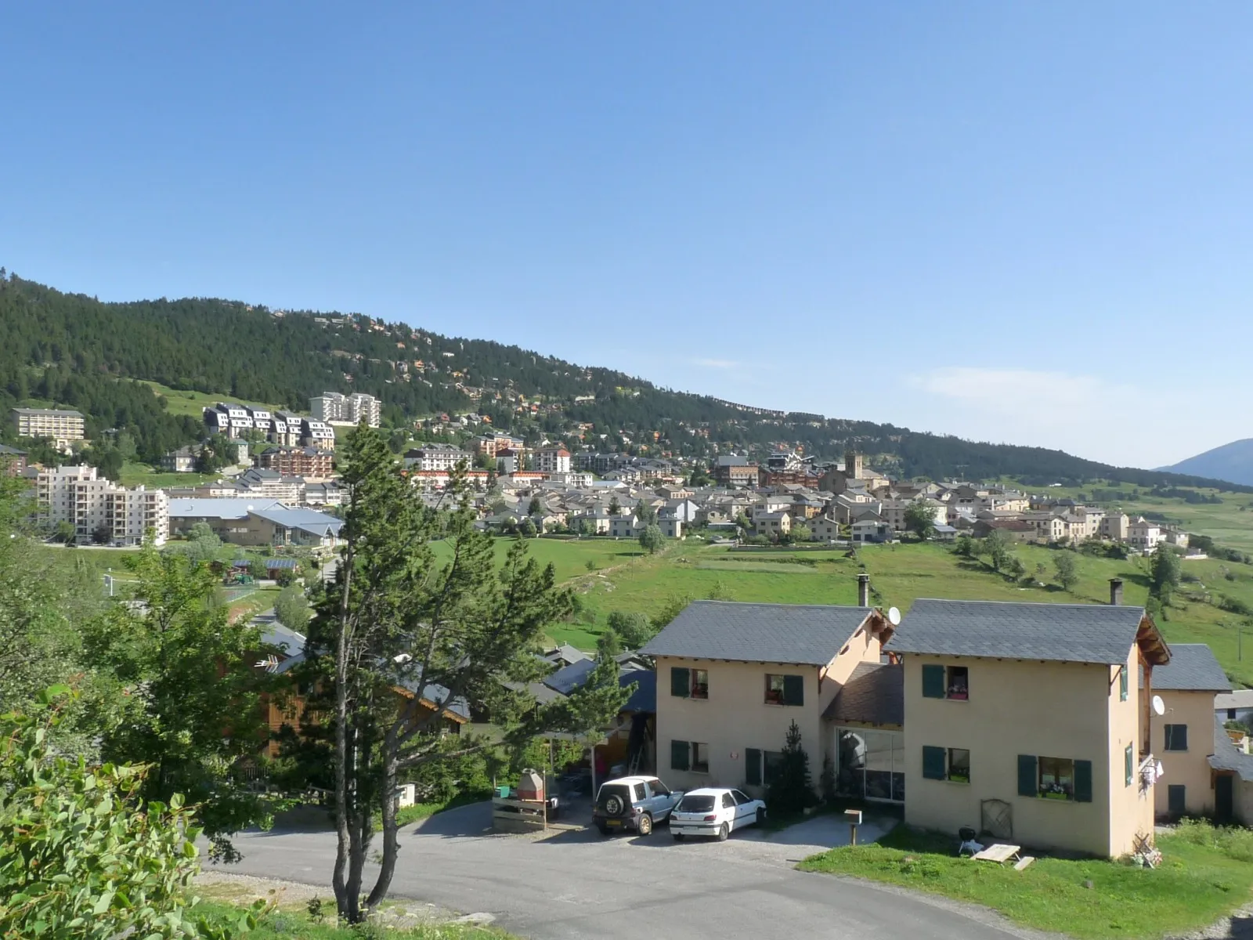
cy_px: 470
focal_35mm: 36
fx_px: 1303
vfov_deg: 39.7
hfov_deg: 51.4
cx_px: 626
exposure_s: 1/320
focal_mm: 4.8
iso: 160
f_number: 5.6
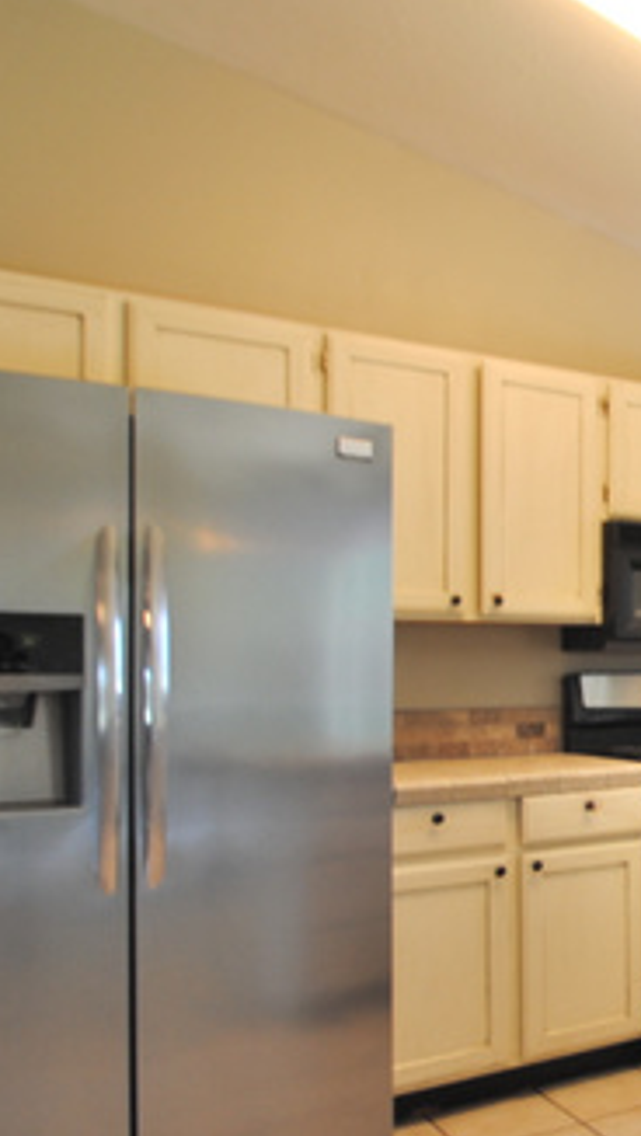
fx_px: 1115
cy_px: 686
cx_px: 857
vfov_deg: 53.6
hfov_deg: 26.6
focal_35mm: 37
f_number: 3.8
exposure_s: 1/50
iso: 200
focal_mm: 12
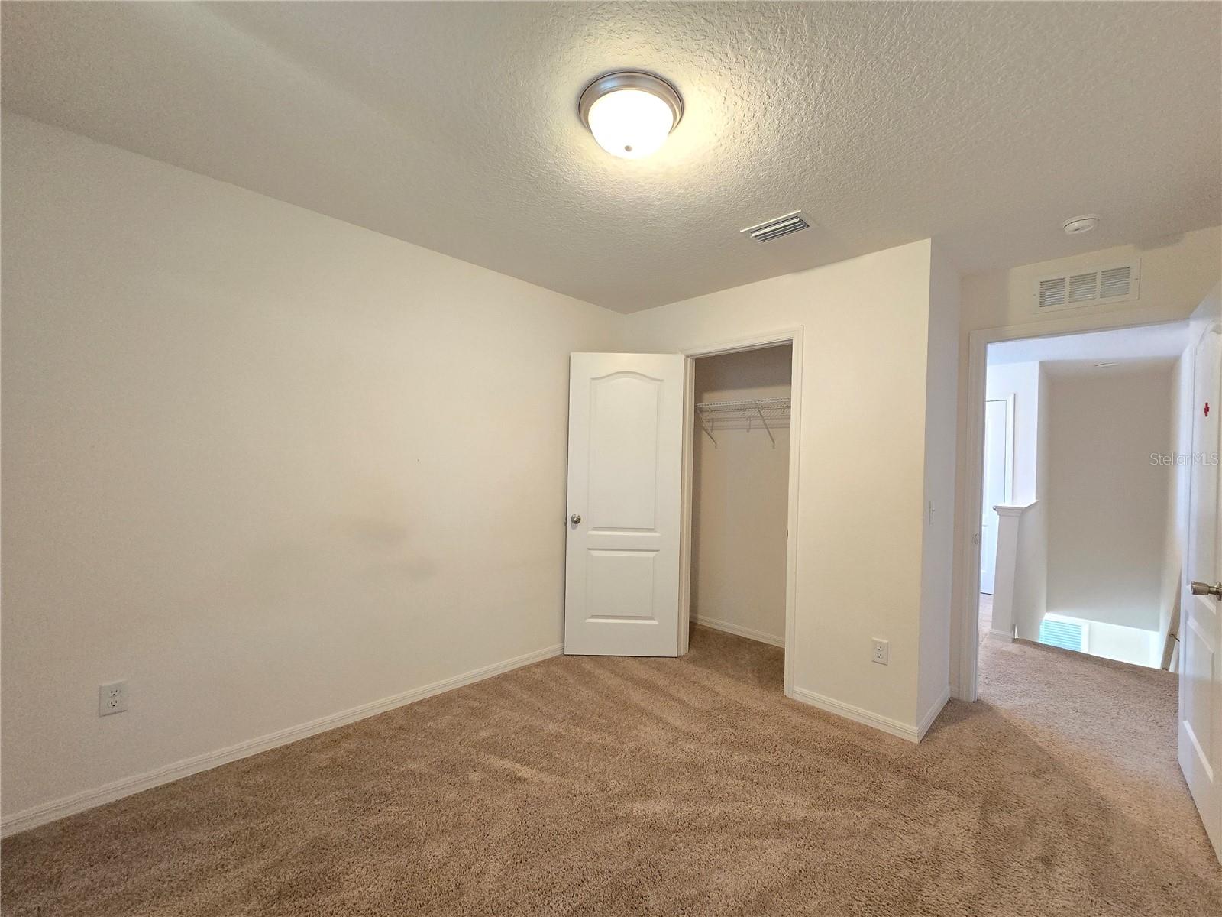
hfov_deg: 106.2
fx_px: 459
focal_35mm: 13
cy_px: 458
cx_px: 611
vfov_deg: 89.9
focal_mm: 2.2
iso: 1250
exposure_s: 1/60
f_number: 2.2
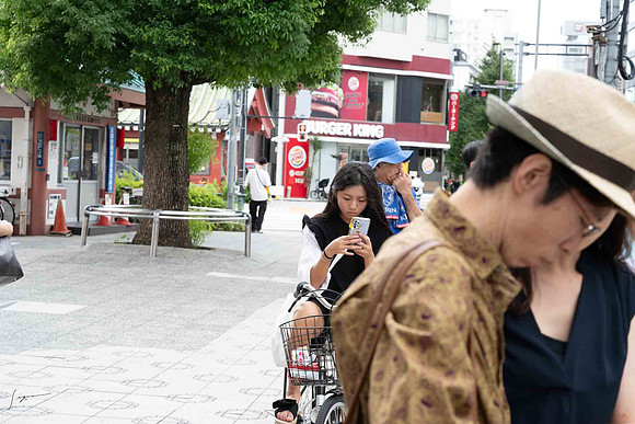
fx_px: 1235
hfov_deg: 28.8
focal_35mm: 70
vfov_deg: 19.5
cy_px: 212
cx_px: 318
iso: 720
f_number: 8
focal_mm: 70
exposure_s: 1/250
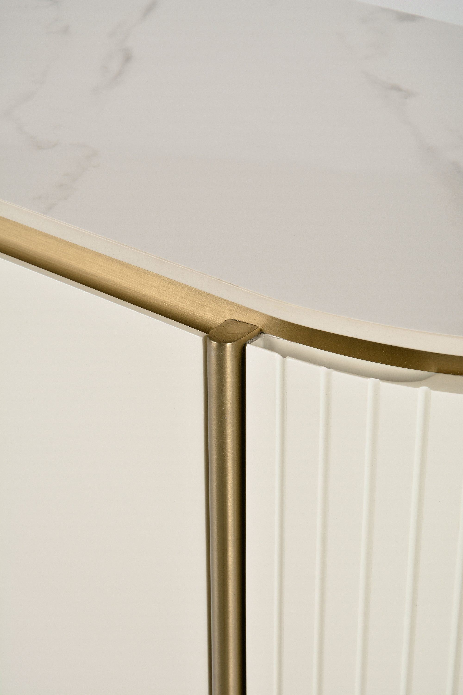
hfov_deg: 15.7
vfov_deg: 23.4
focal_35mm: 87
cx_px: 232
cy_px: 348
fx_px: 1678
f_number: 9.5
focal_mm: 58
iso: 160
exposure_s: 1/10
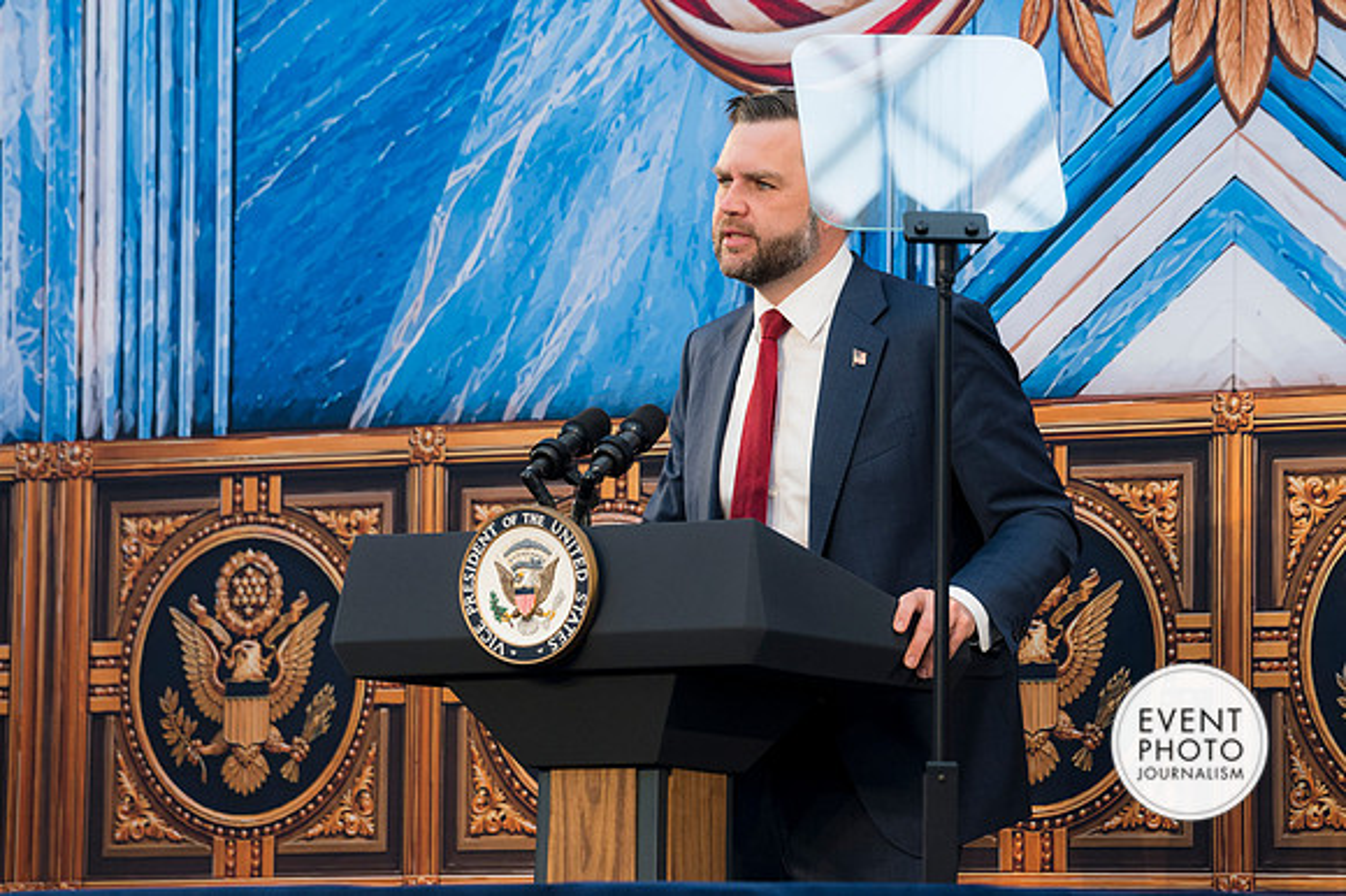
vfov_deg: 6.1
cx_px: 673
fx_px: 8407
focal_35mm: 225
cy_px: 448
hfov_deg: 9.2
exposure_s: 1/160
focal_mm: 150
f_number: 4
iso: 400
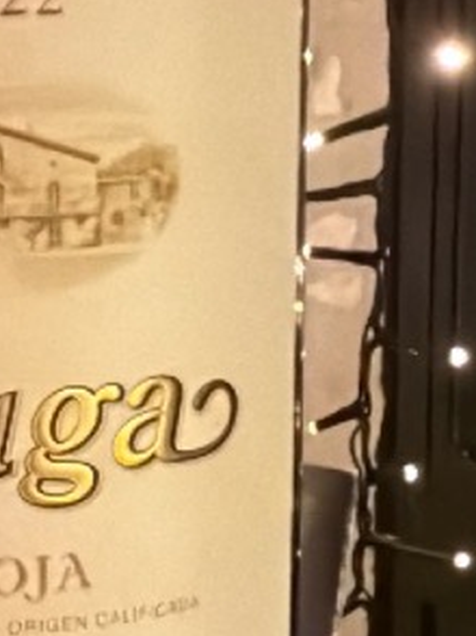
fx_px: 1120
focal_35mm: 61
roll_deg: +0.9
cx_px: 11
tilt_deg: -13.2
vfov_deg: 31.2
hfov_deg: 23.1
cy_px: 472
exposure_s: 1/51
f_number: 2.2
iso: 1250
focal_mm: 2.22
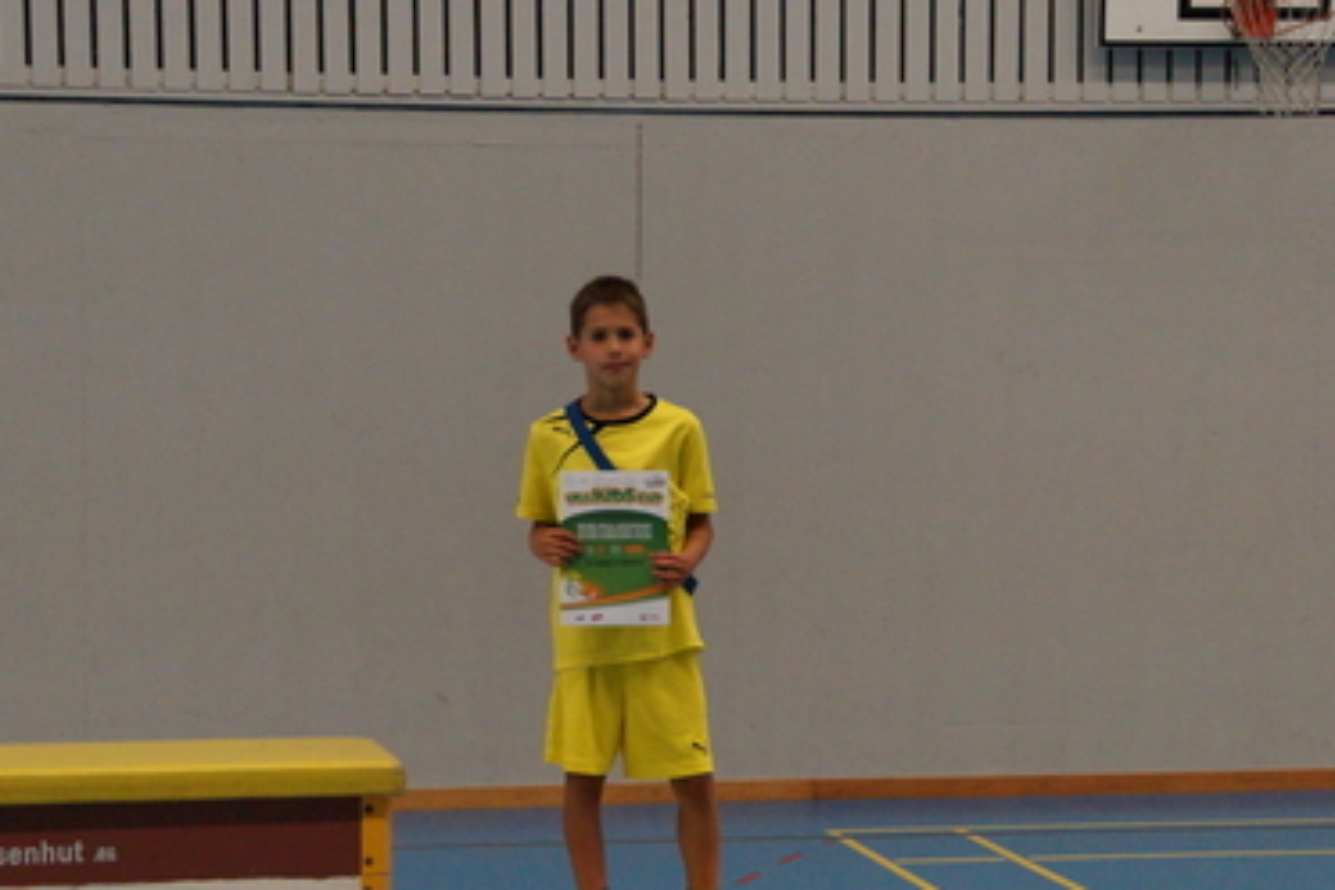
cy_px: 479
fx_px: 3226
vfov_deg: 15.7
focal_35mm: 87
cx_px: 614
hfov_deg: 23.4
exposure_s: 1/200
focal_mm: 40
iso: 3200
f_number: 4.5
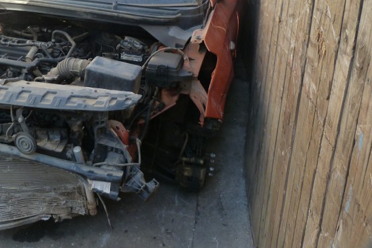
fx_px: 393
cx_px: 118
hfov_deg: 49.6
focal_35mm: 38
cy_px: 45
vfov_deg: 33.9
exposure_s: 1/125
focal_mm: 4.5
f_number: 3.2
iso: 125
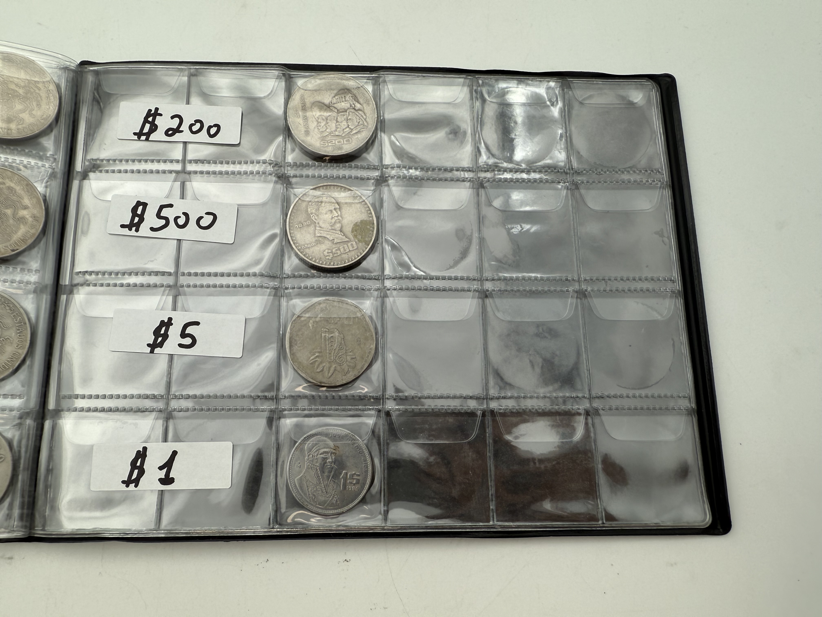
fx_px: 570
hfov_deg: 71.6
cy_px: 308
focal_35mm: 24
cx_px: 411
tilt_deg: -76.4
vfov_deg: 56.8
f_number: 2.2
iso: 40
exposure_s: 1/237
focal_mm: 2.22
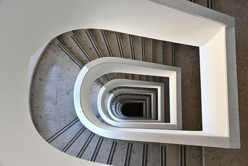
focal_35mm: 34
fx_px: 234
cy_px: 83
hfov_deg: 55.8
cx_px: 124
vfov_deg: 38.9
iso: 640
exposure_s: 1/60
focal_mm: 34
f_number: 8
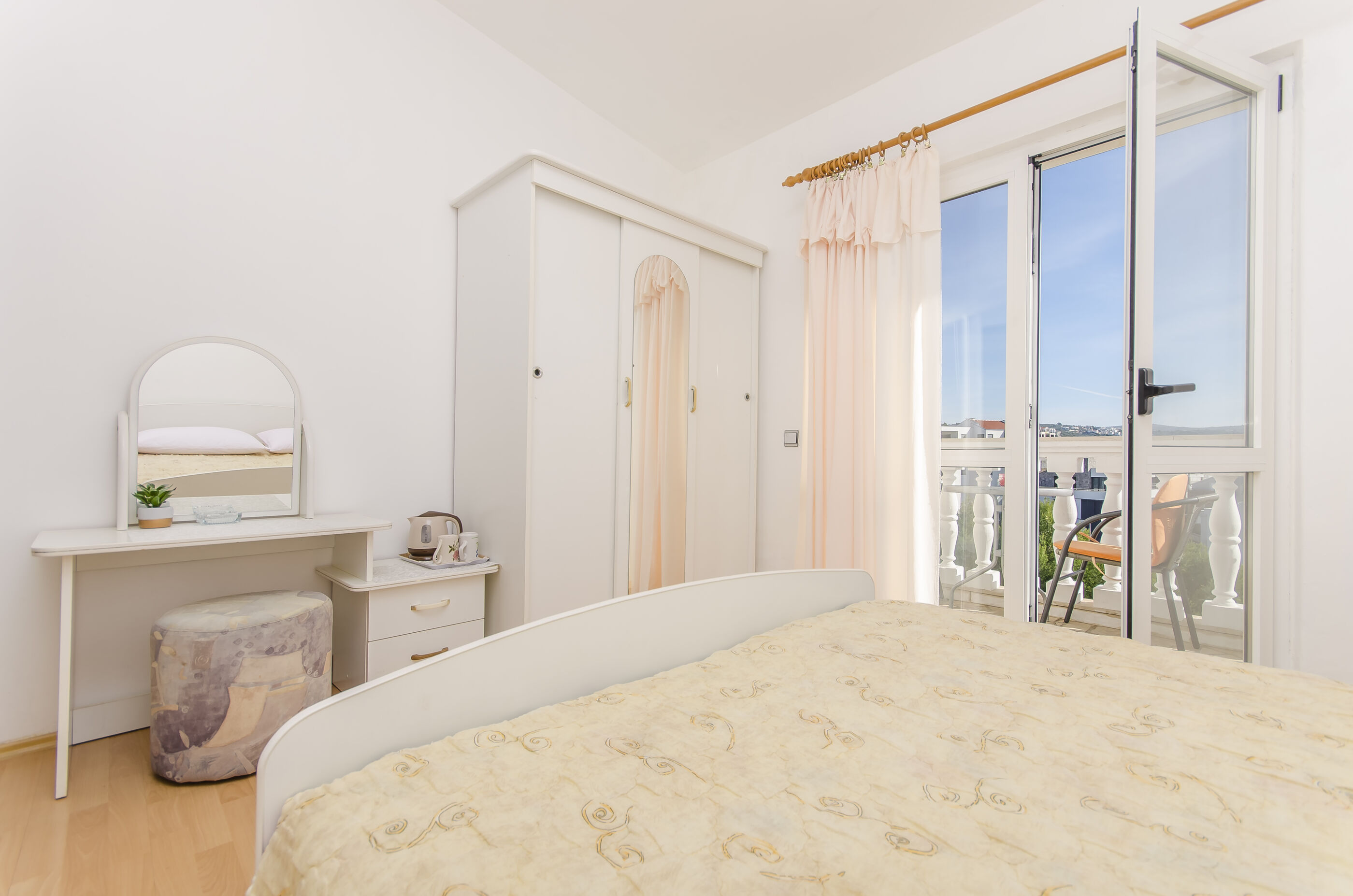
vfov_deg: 77.1
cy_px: 448
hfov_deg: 100.5
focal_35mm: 15
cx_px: 676
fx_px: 563
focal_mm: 10
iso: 100
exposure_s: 1/200
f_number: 8
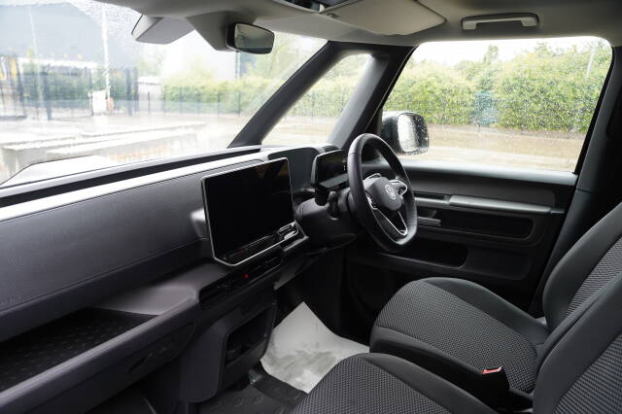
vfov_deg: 53.1
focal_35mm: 24
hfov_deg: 73.8
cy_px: 207
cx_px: 311
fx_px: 414
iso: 1600
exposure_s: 1/160
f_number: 4
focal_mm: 24
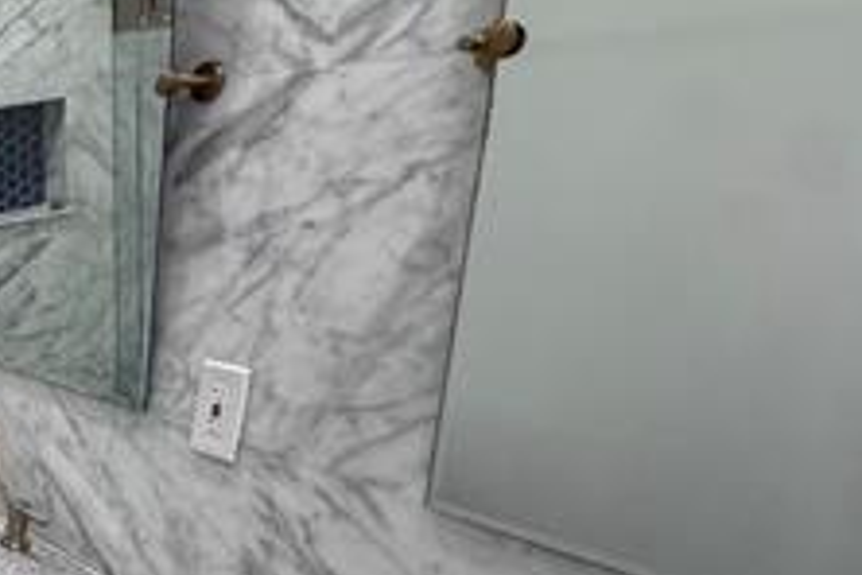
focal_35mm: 42
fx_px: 1006
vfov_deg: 31.2
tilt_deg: -15.4
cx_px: -338
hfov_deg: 31.5
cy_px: 451
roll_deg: -1.1
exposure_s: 1/120
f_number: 2.2
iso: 250
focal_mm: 2.22
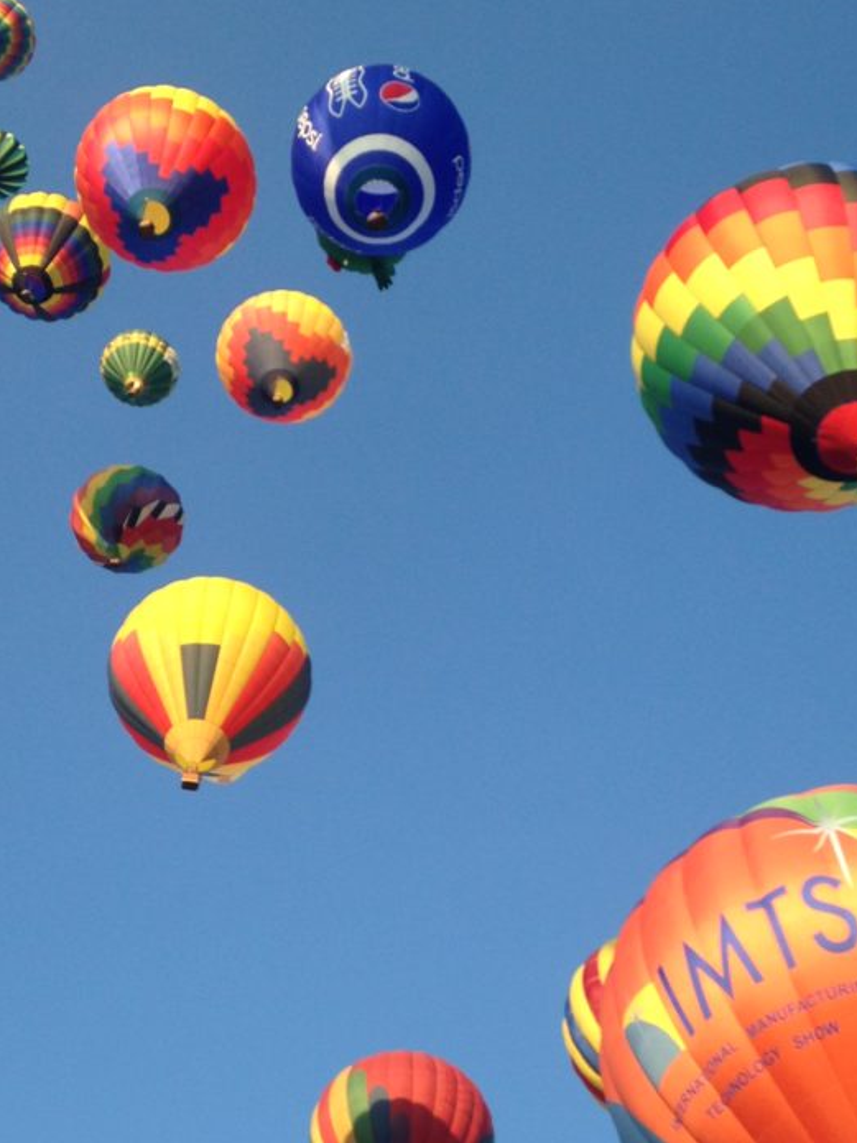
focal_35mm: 57
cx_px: 370
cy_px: 553
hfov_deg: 25.6
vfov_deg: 33.8
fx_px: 1882
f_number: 2.4
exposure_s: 1/516
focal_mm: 4.12
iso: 50
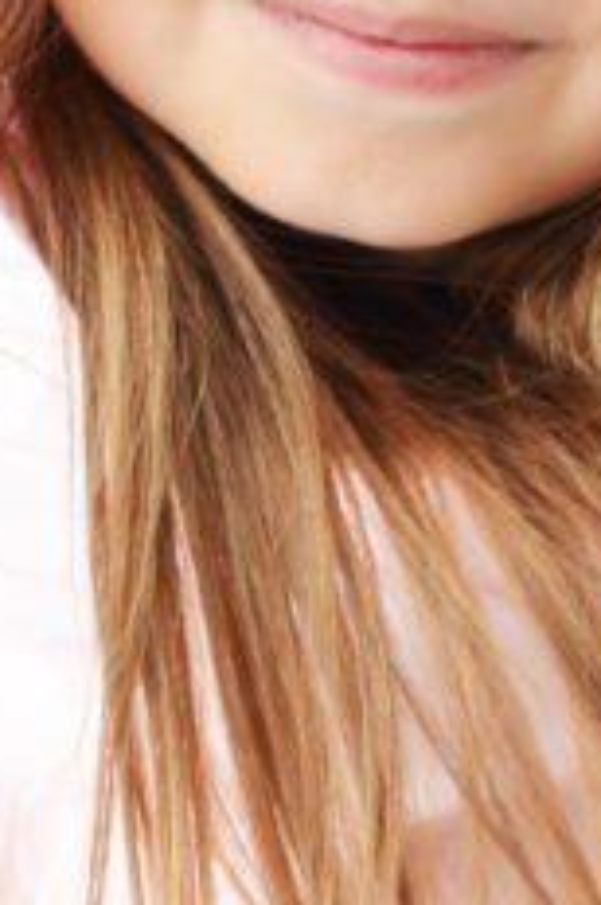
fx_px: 9147
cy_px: 655
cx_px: 421
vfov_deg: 5.7
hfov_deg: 3.8
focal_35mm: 364
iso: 500
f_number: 2.8
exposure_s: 1/200
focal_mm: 55
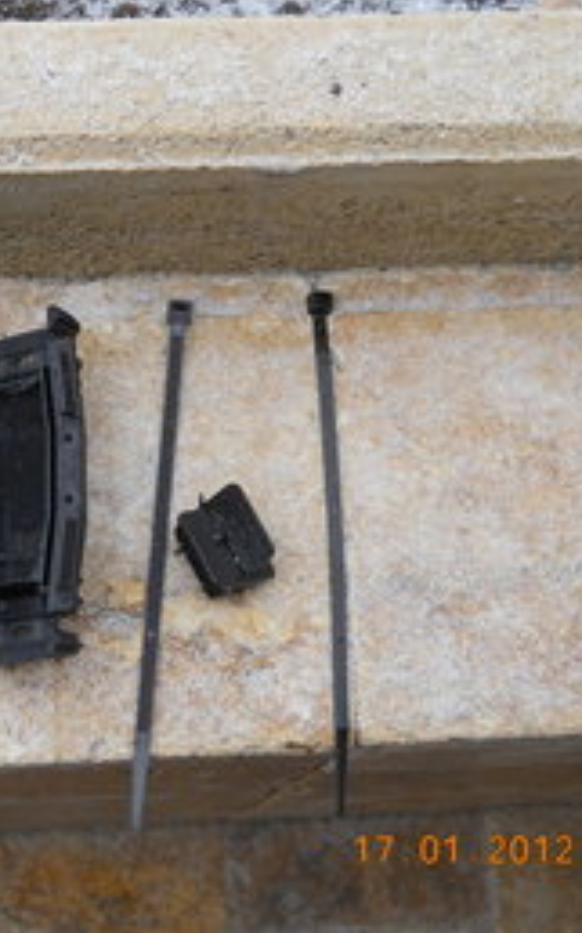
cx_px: 134
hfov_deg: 21.7
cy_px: 468
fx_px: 1499
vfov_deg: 34.6
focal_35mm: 59
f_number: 3.1
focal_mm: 6.72
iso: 80
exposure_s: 1/80
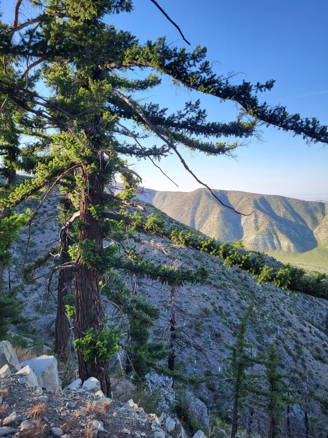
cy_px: 219
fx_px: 328
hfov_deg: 53.1
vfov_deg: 67.3
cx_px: 164
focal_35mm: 26
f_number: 1.8
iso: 40
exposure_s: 1/542
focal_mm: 5.4
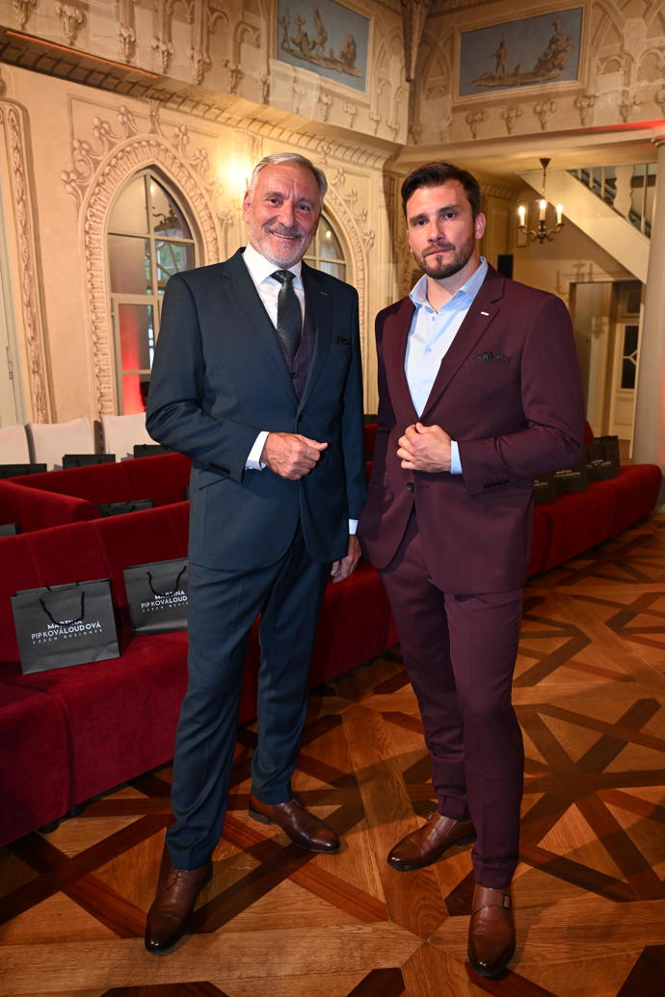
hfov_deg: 44.3
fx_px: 817
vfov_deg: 62.8
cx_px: 332
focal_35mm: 30
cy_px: 498
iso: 1600
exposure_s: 1/160
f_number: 5
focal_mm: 29.5
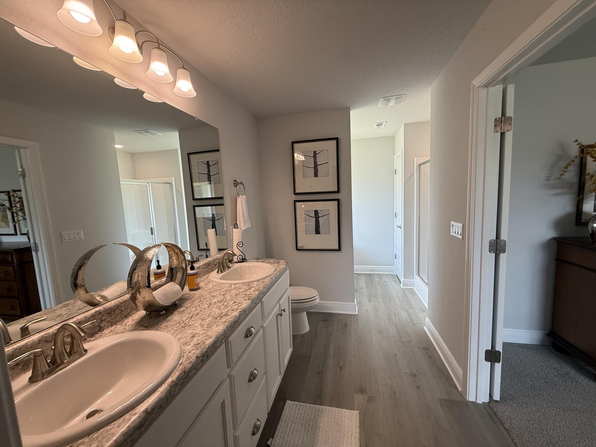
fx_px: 241
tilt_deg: -6.7
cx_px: 298
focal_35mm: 14
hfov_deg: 102.1
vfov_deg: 85.7
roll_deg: +2.7
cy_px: 224
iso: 100
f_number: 2.2
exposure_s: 1/120
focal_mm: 2.22
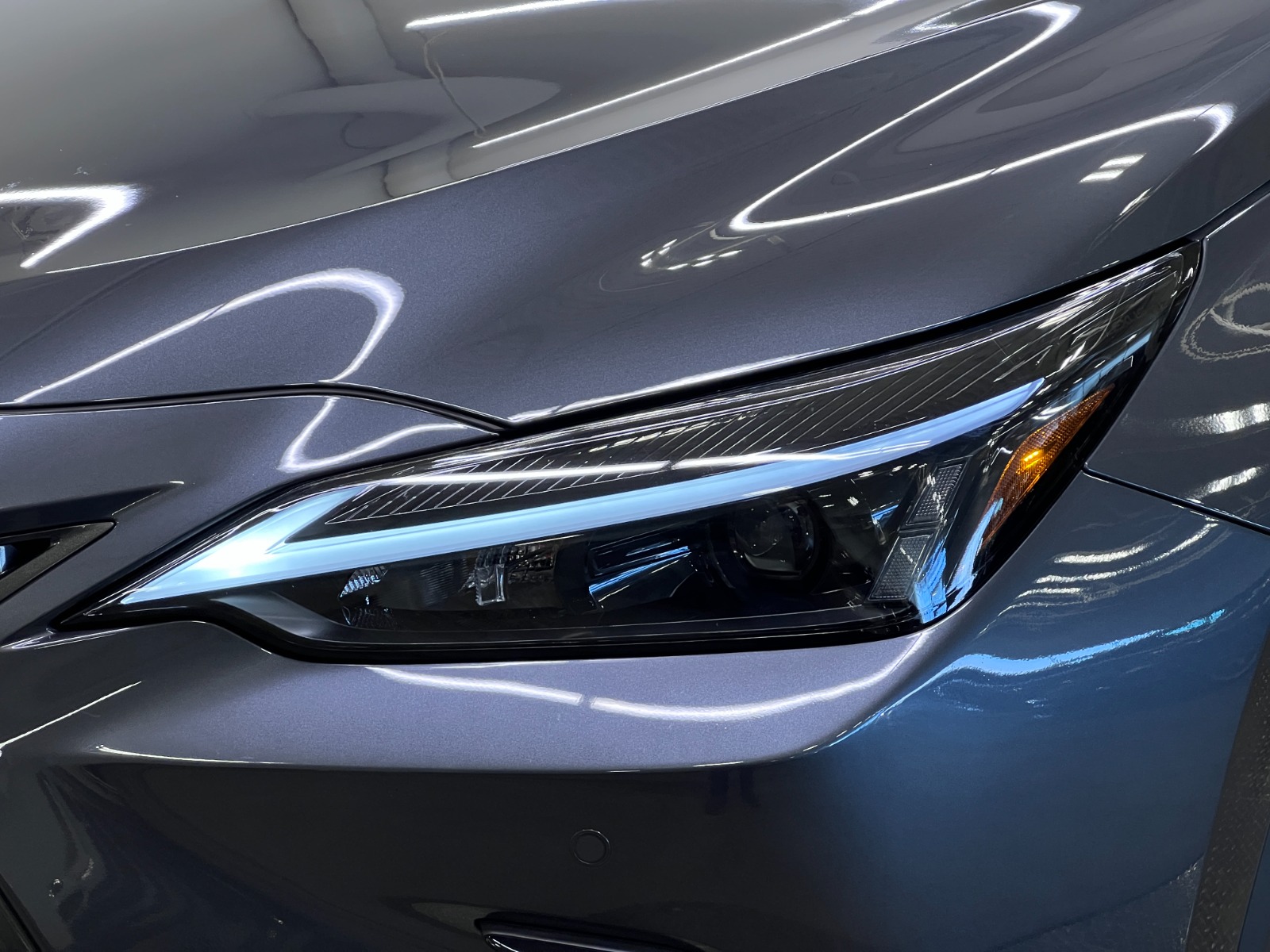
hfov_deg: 25.3
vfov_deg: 19.1
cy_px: 476
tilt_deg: -15.2
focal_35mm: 77
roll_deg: +2.3
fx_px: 2825
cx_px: 635
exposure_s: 1/120
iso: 200
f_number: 2.8
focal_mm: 9
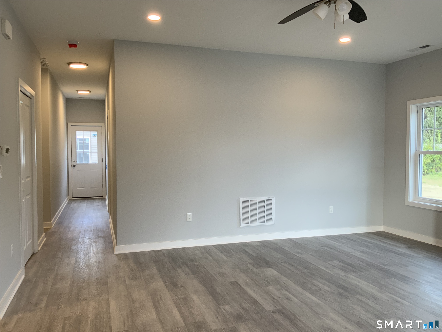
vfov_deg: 48.2
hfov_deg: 61.7
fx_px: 370
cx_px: 221
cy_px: 166
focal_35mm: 29
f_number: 1.8
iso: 40
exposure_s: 1/60
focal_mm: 3
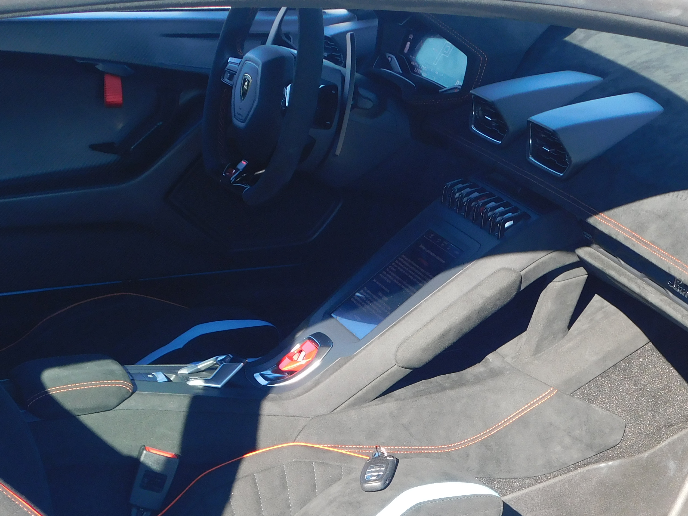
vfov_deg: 17.8
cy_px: 416
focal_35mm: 82
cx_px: 414
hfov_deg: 23.8
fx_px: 1630
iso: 125
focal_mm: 8
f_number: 3.7
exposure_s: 1/160
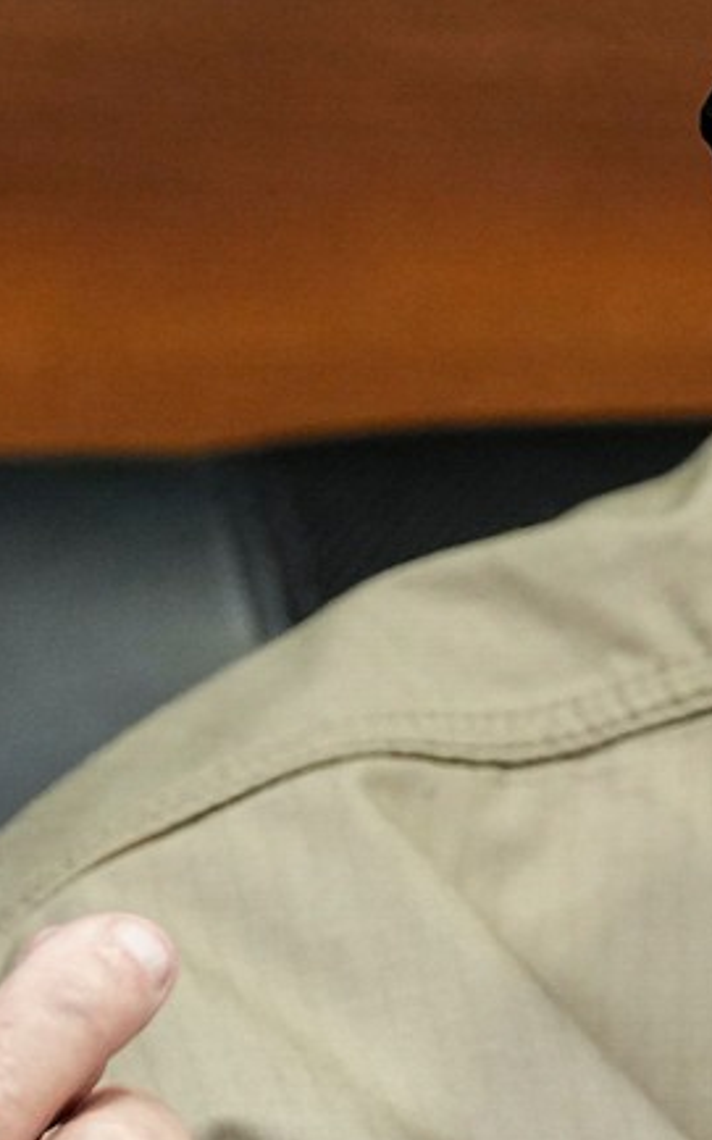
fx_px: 22710
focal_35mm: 731
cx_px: 948
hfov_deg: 1.8
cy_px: 646
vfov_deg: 2.9
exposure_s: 1/200
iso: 2000
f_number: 4
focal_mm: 173
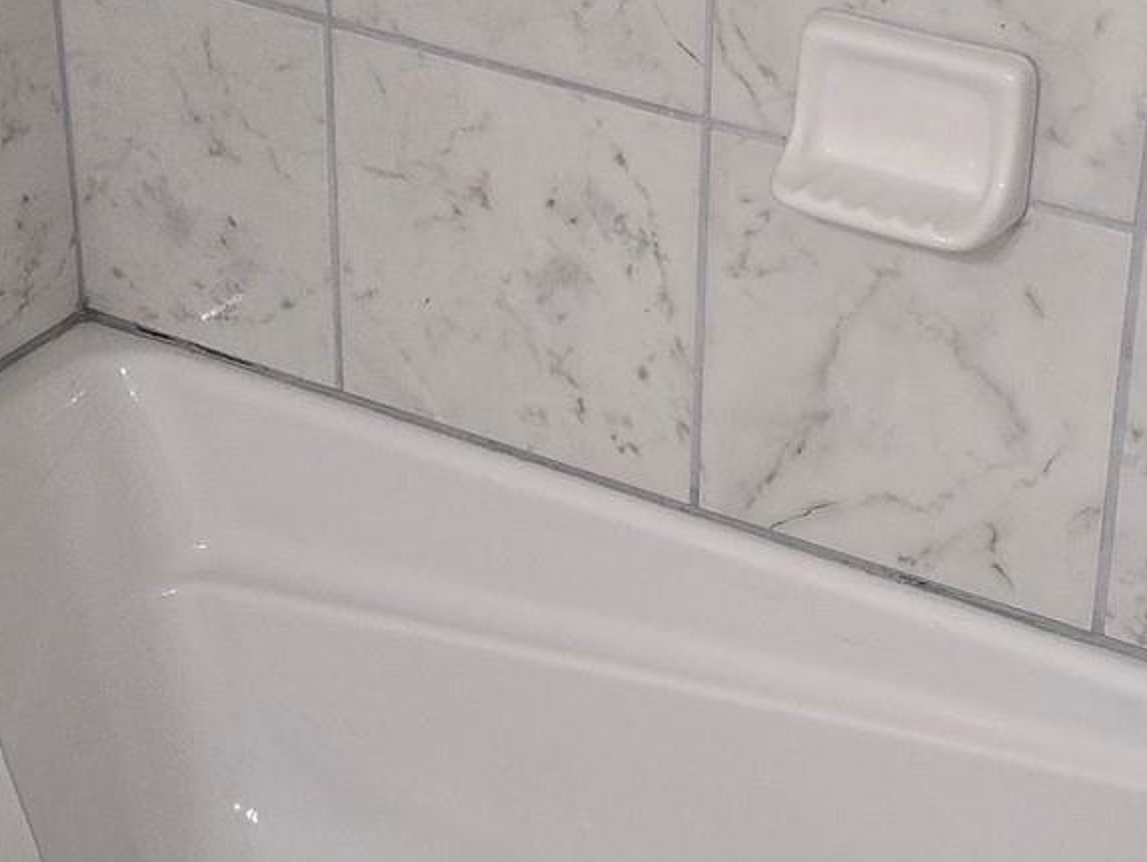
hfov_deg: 23.7
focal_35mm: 82
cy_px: 232
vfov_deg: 17.9
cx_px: 785
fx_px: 2718
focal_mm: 6.3
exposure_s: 1/60
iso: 80
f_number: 1.7
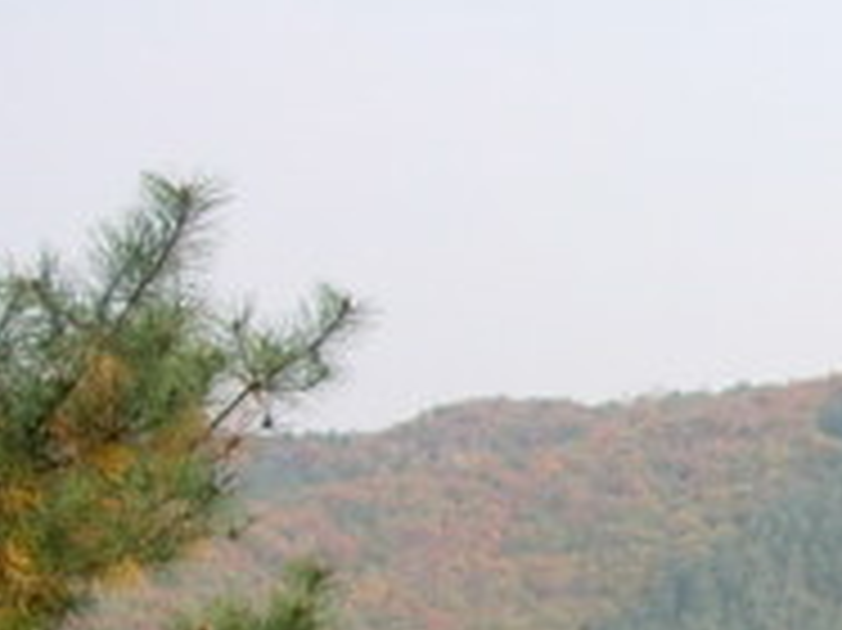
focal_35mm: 153
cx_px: 1547
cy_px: 976
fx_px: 3719
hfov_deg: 11.9
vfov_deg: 9.4
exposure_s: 1/745
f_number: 2.8
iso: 64
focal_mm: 7.8
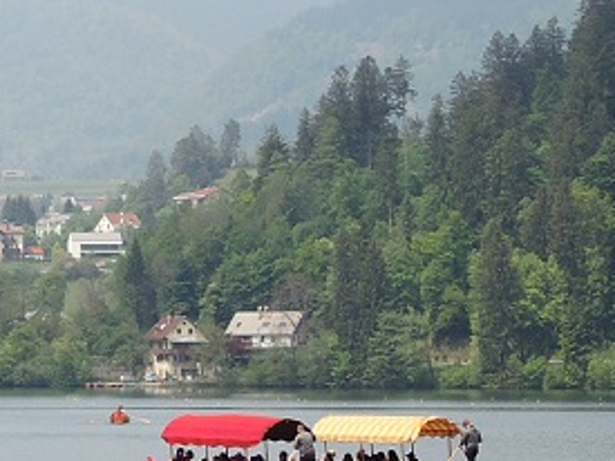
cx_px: -787
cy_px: 195
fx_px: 4138
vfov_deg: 6.4
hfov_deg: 7.9
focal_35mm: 233
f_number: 2.8
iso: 80
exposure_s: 1/1000
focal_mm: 11
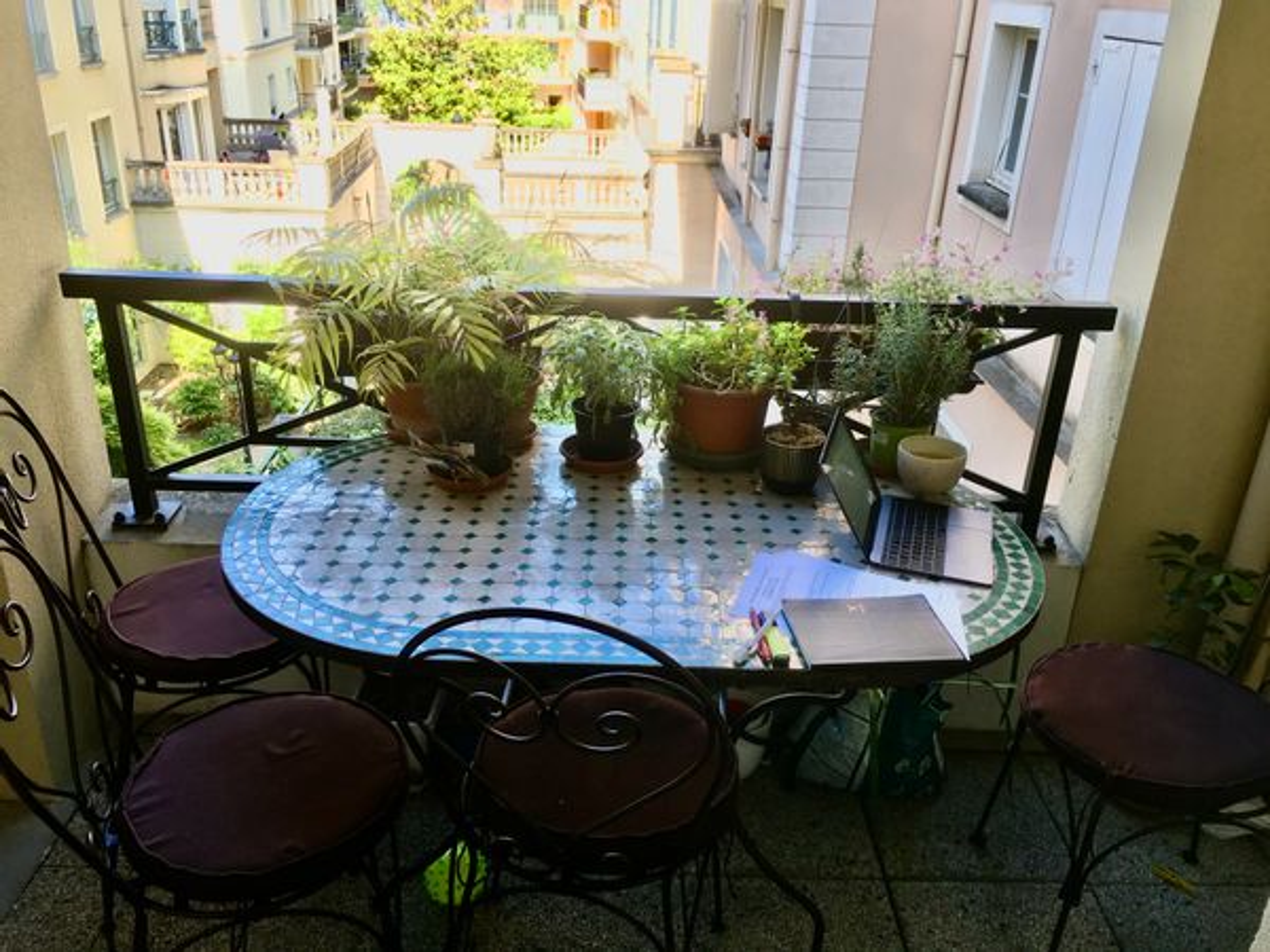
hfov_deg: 61.7
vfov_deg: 48.2
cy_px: 476
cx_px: 635
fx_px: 1064
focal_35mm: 29
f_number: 2.2
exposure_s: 1/126
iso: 25
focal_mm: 4.15
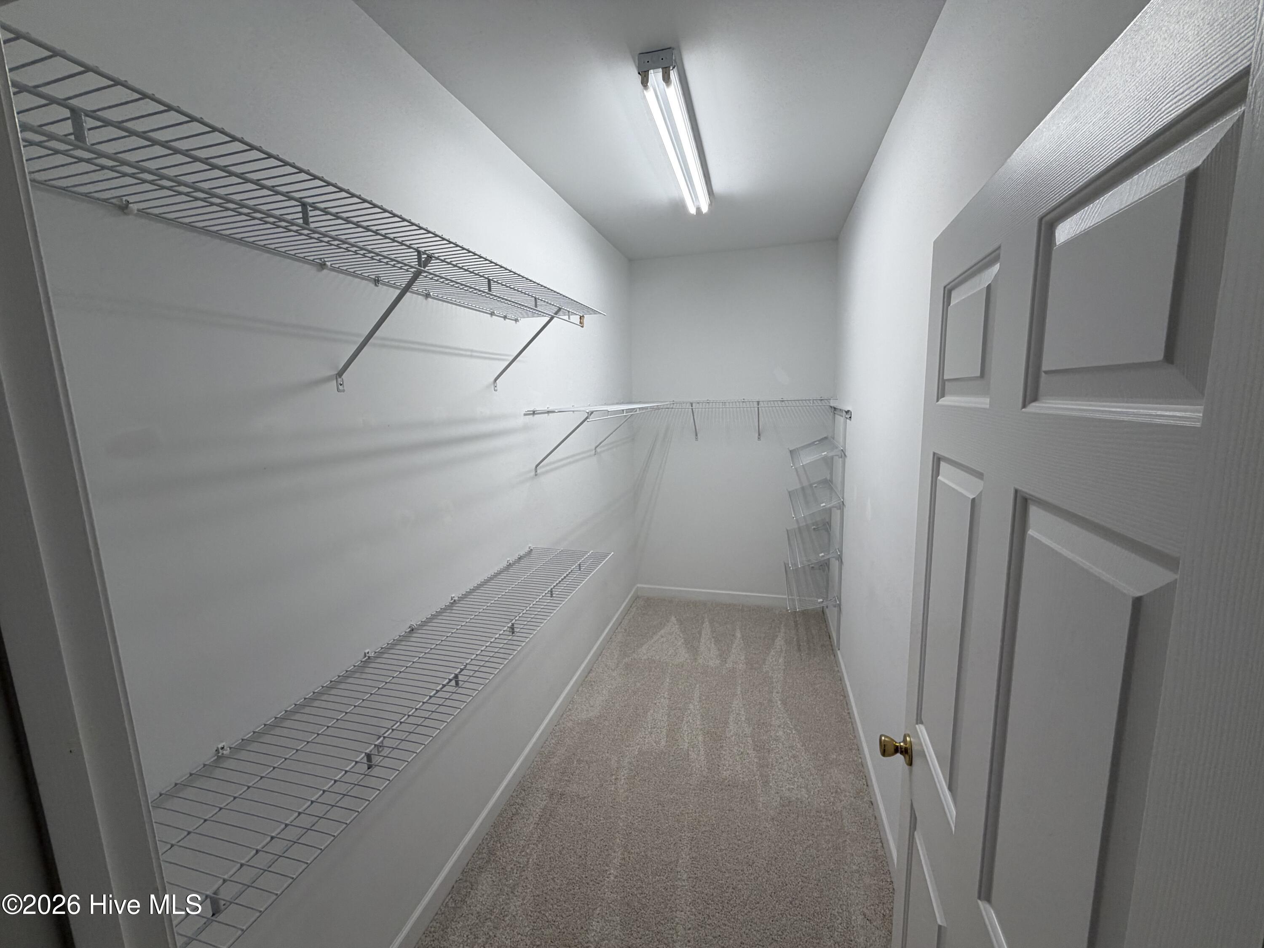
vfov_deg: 85.7
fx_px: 511
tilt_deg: -8.7
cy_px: 474
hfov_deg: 102.1
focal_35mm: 14
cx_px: 632
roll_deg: +1.5
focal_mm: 2.22
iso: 80
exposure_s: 1/120
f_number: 2.2
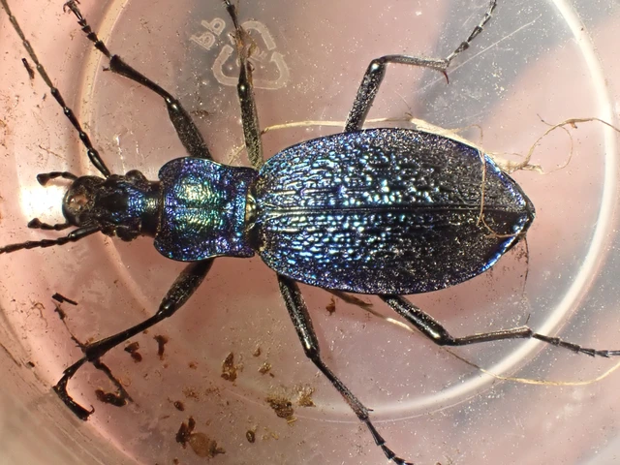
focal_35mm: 50
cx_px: 310
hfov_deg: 38.2
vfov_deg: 29.1
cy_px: 232
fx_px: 896
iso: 1000
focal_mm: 9.01
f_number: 4.5
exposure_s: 1/50
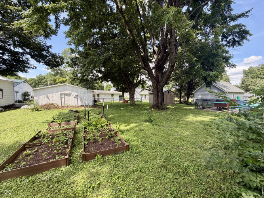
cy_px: 99
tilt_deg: -2.0
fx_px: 107
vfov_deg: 85.7
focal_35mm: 14
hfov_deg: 102.1
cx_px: 132
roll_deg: -0.6
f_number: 2.2
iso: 50
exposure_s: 1/269
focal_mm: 2.22
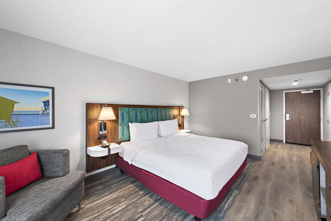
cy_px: 110
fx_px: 129
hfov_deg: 104.2
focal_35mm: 14
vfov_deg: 81.2
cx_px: 166
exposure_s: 1/50
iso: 125
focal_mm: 14
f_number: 7.1
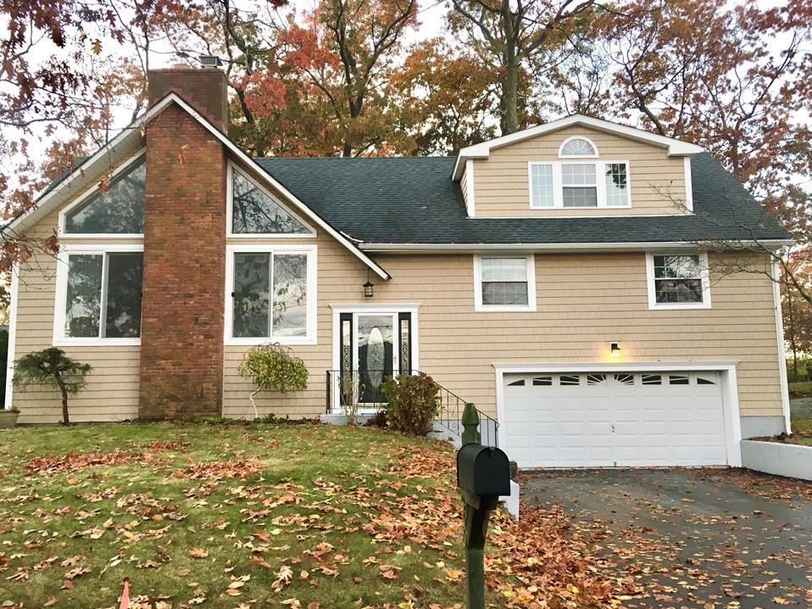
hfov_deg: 58.4
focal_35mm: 31
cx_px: 399
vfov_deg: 45.4
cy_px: 313
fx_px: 727
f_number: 2.2
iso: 50
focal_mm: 4.15
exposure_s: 1/30
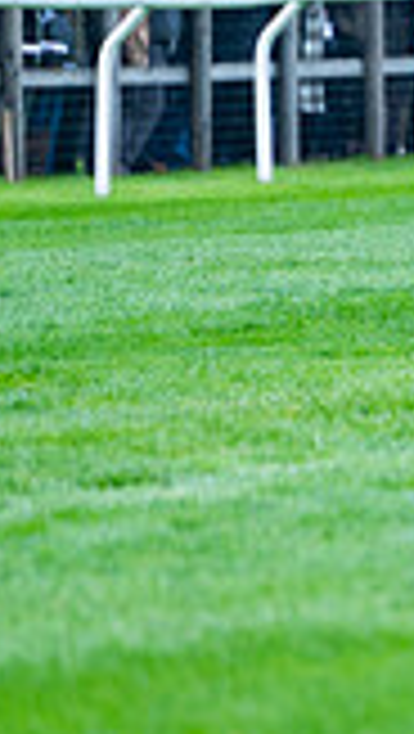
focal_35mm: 1045
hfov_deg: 1.2
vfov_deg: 2.1
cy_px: 14
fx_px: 20341
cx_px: 1130
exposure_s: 1/1000
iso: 800
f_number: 4
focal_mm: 280
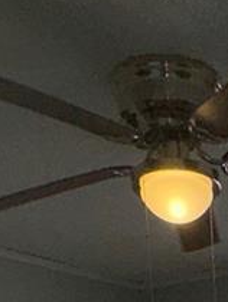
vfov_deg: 15.5
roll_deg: +0.2
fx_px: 701
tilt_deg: -20.0
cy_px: 693
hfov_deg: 17.3
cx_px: 299
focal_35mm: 80
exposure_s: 1/522
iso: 32
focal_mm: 2.22
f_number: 2.2
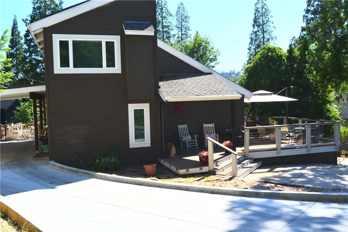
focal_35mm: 36
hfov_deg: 53.1
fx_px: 348
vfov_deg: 36.9
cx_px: 174
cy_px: 116
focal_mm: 24
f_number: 10
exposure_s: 1/320
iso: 200
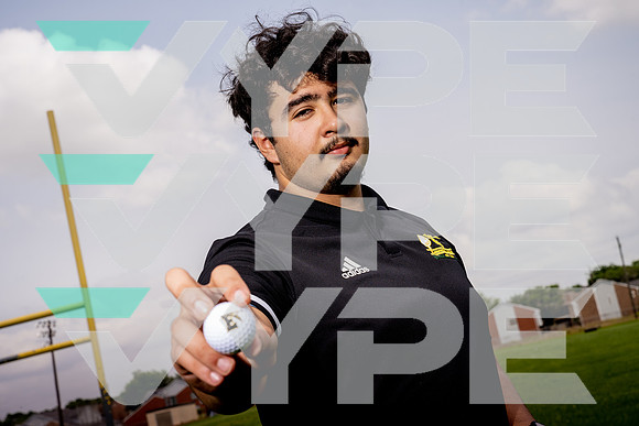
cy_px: 213
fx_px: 1012
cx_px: 320
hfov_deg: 35.0
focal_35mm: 57
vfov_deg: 23.8
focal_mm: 57
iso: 100
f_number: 10
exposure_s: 1/250
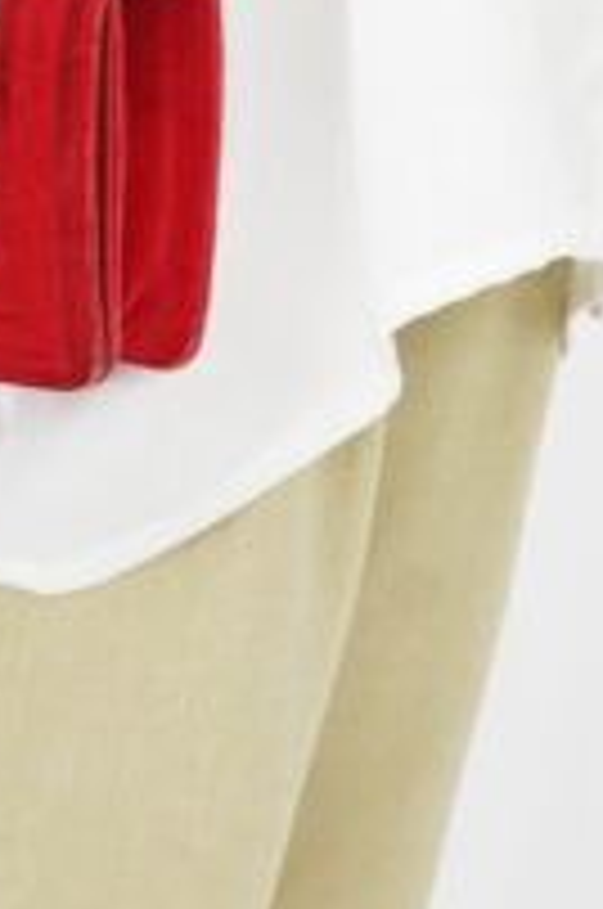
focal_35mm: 254
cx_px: 169
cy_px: -346
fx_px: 6403
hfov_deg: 5.4
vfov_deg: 8.0
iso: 640
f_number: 6.3
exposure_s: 1/8
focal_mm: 50
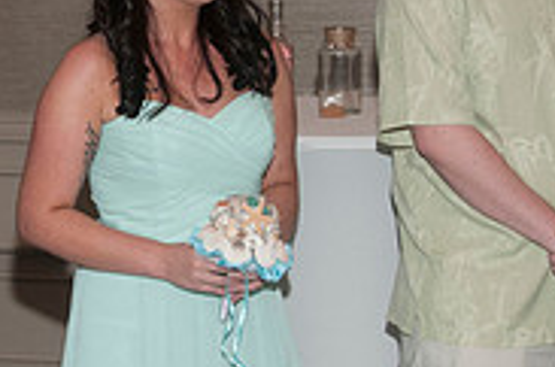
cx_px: 67
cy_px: 86
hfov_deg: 14.8
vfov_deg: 9.9
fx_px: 2122
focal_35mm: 138
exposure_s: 1/125
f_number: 5.6
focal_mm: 29
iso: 800
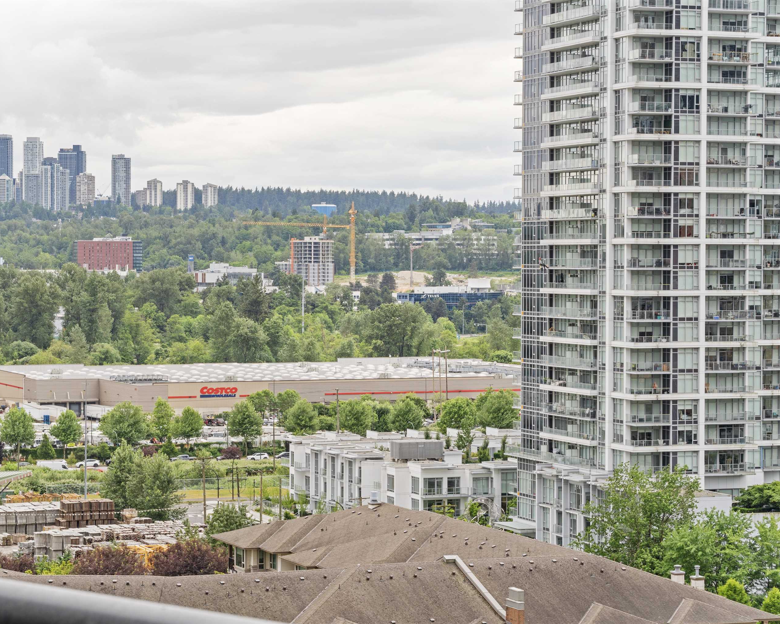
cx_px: 311
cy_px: 312
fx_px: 2193
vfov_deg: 16.2
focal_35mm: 95
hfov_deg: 20.1
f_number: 11
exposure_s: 1/13
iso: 100
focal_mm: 56
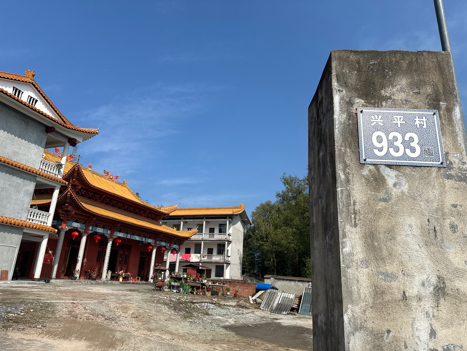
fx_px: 324
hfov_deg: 71.6
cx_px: 234
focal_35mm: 24
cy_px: 176
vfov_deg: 56.8
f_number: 1.78
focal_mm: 6.86
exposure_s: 1/5525
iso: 80
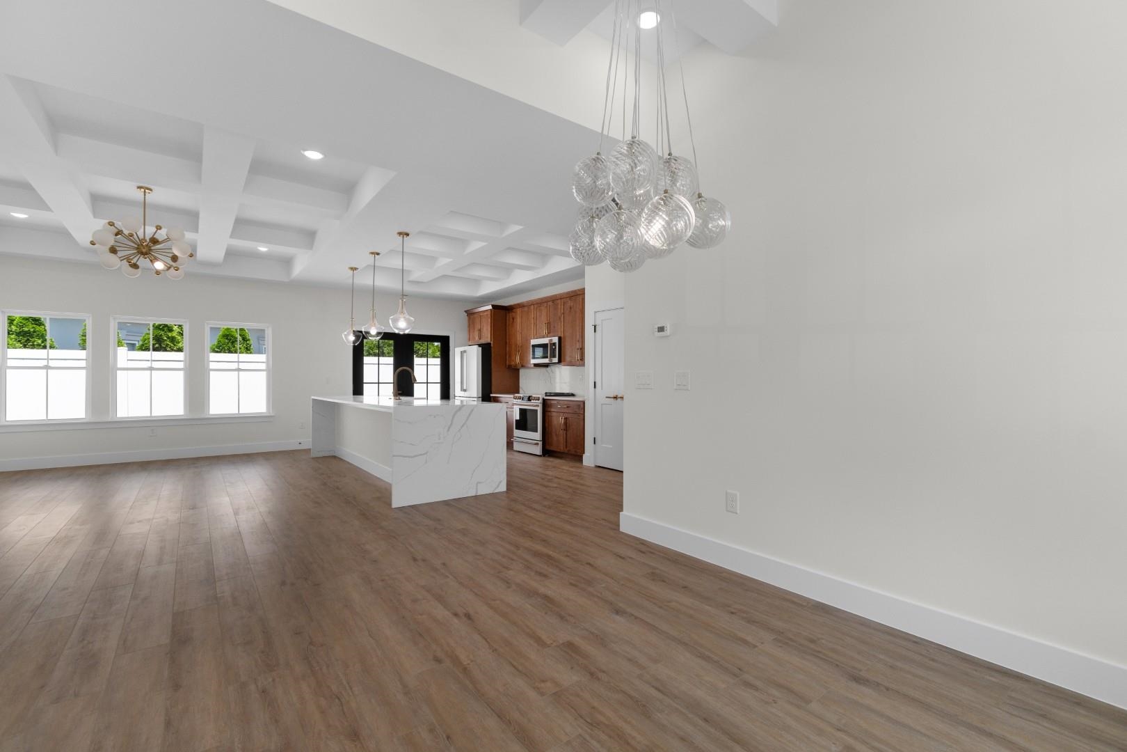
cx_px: 564
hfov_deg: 100.4
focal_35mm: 15
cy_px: 376
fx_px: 470
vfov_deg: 77.3
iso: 100
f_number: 5
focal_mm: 10
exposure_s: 1/100
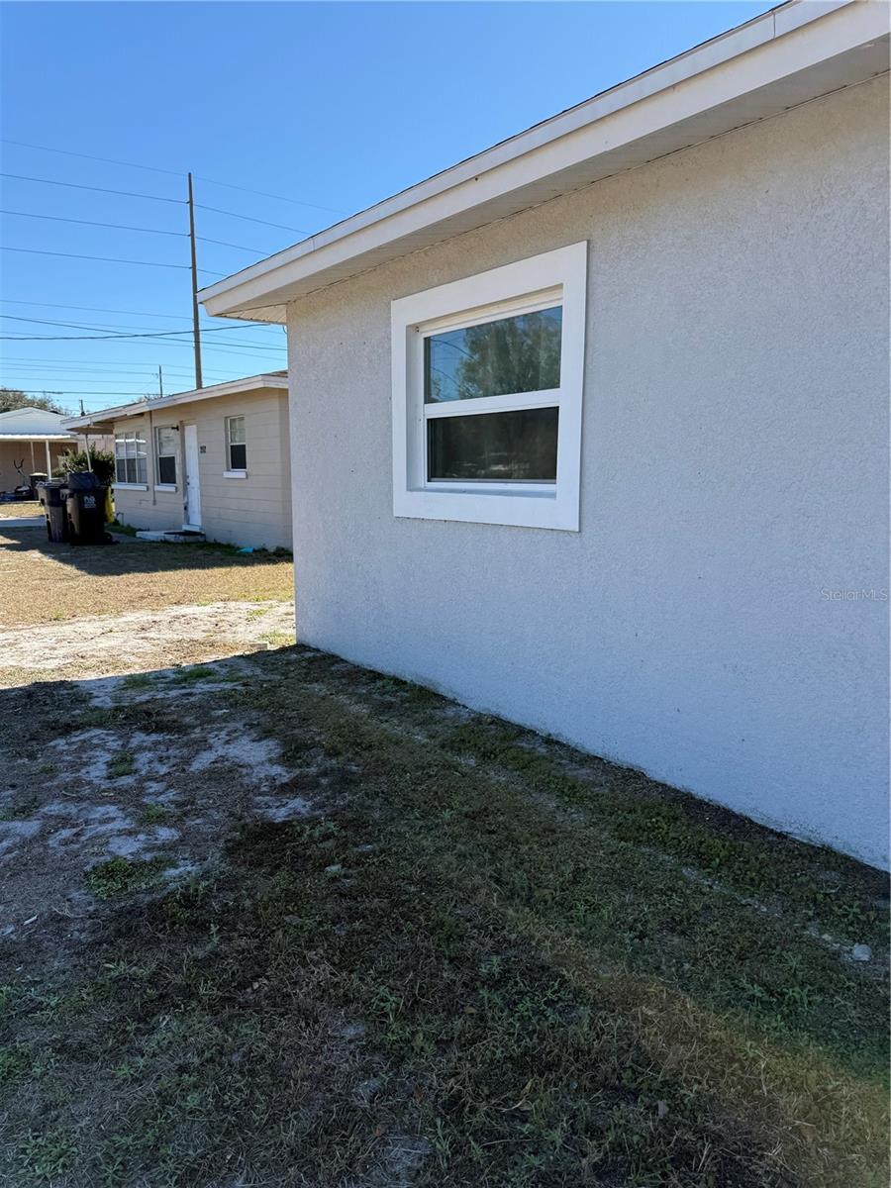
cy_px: 594
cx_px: 446
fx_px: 824
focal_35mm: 24
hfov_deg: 56.8
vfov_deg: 71.6
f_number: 1.78
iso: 80
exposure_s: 1/2232
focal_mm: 6.76
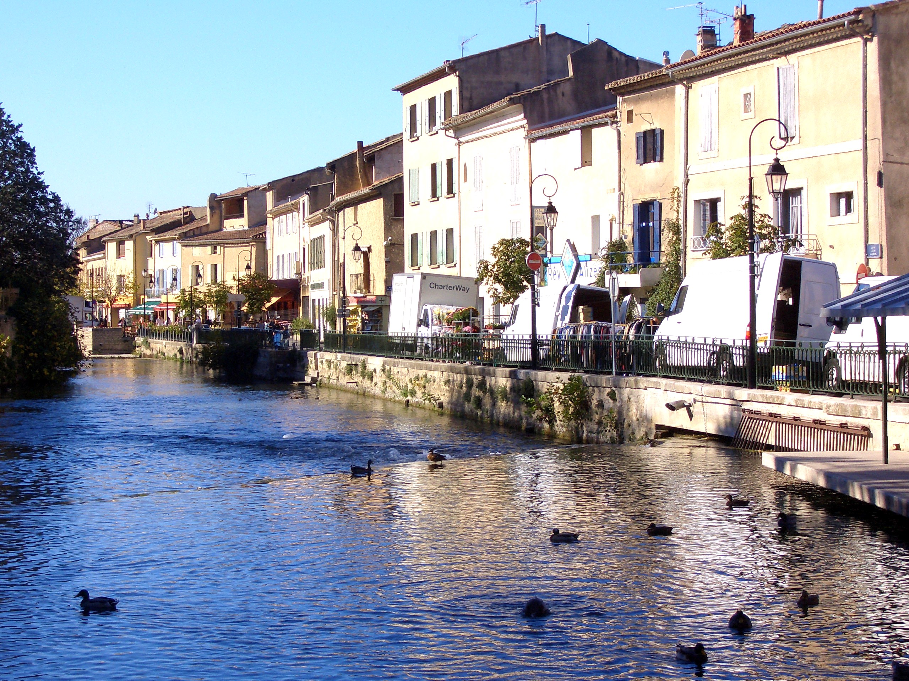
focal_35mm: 74
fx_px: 1943
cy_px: 340
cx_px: 454
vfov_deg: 19.9
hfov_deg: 26.3
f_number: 6.2
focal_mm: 12.2
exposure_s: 1/250
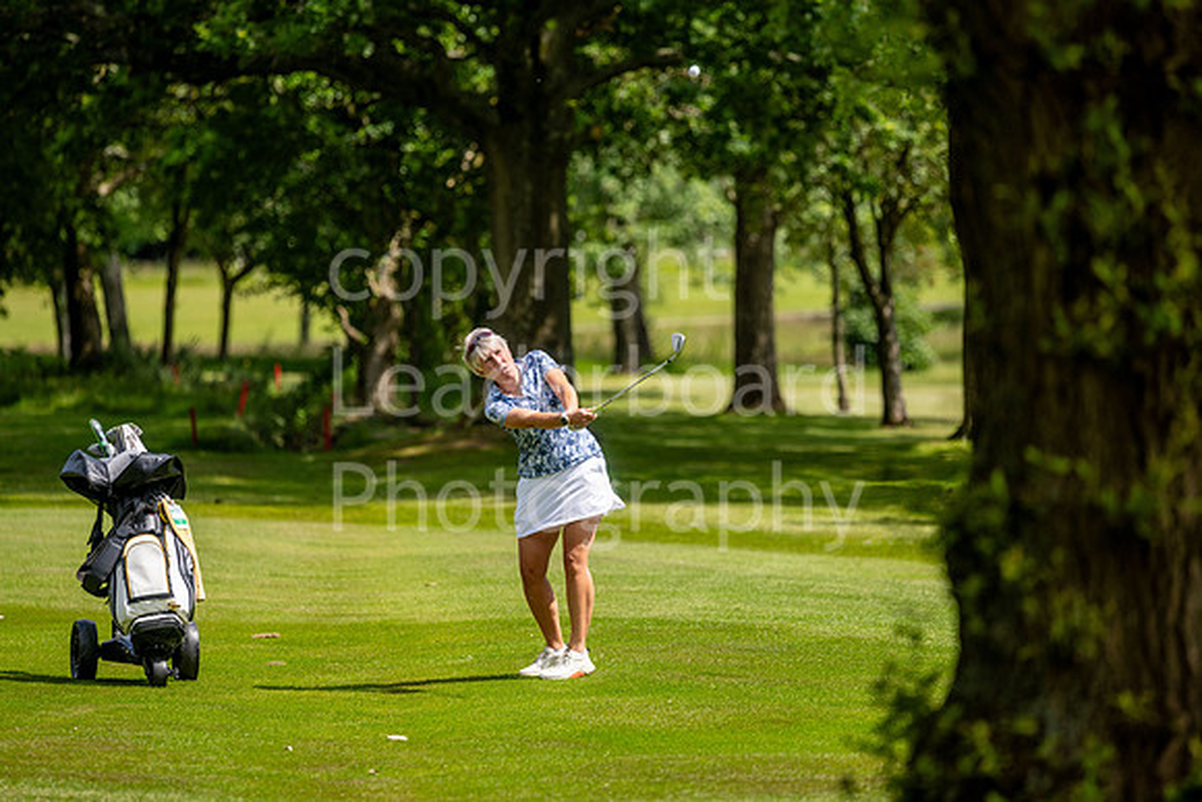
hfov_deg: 6.9
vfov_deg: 4.6
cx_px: 601
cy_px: 401
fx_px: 10019
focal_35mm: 300
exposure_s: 1/1250
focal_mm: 300
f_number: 5
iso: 200
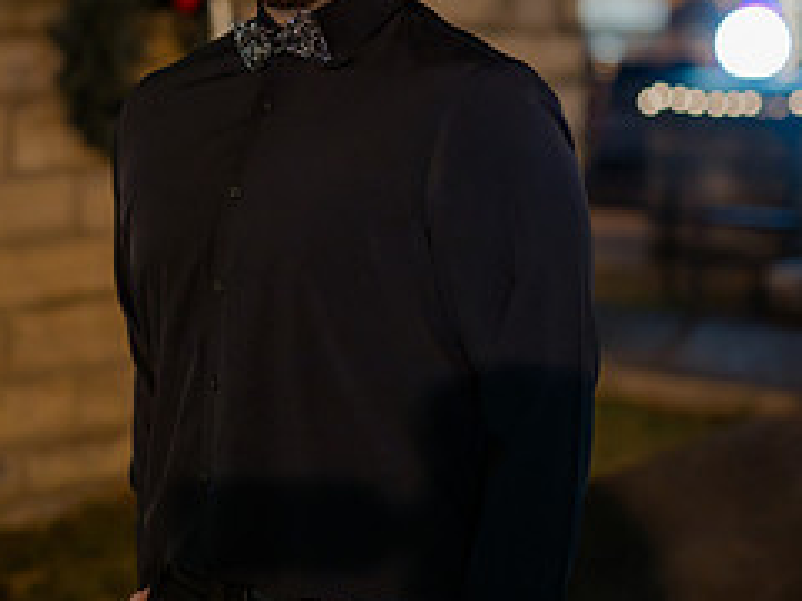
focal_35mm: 90
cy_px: 214
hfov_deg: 21.8
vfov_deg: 16.4
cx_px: 348
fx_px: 2085
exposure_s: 1/200
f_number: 1.4
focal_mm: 50
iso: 2500
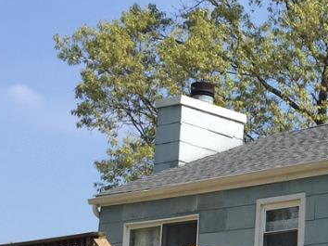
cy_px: 268
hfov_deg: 15.5
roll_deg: -2.3
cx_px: 482
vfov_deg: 12.3
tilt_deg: +8.0
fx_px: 1117
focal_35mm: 118
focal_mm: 4.15
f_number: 2.2
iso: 32
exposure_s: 1/1364
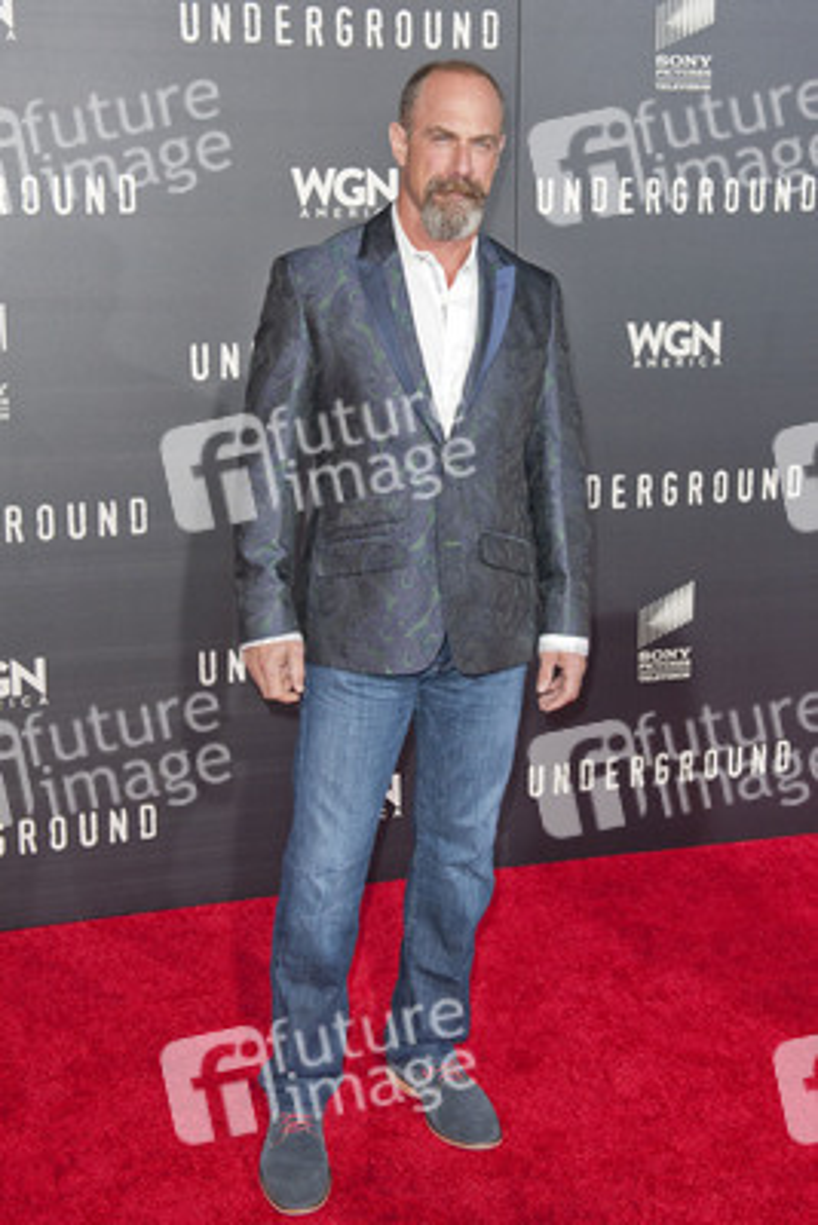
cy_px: 612
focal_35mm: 45
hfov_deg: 29.9
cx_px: 409
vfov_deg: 43.6
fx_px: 1532
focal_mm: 45
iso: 800
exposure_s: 1/400
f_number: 4.5
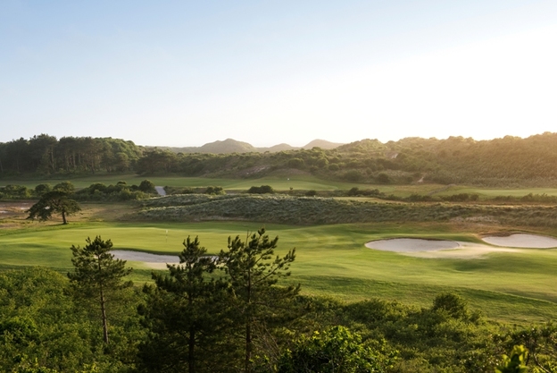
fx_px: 743
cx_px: 278
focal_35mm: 48
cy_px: 186
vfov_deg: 28.1
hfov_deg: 41.1
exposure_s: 1/320
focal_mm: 48
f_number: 9
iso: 800
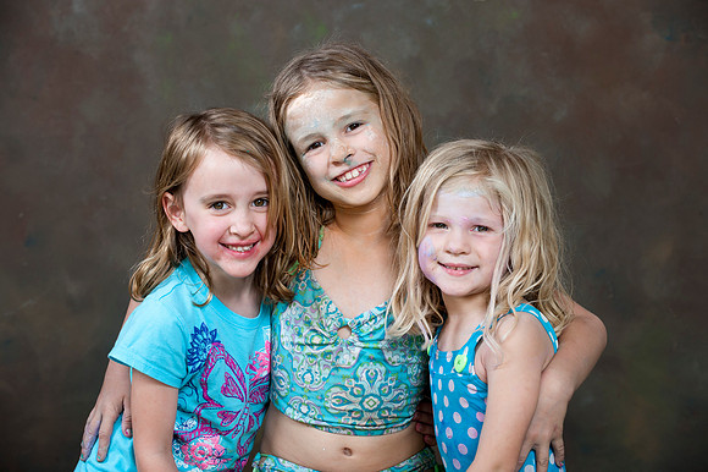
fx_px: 2162
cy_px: 236
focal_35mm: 110
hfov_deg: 18.6
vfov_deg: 12.4
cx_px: 354
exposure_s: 1/160
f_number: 7.1
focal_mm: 110
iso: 400
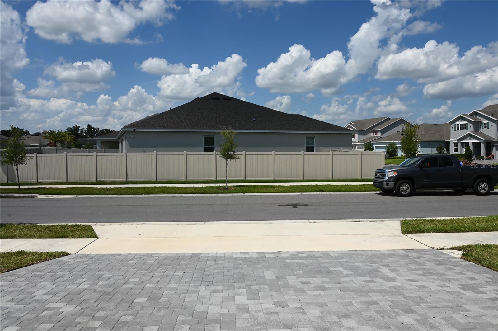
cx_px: 249
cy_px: 166
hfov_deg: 65.5
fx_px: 387
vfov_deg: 46.3
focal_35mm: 28
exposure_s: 1/400
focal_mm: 28
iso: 100
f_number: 10
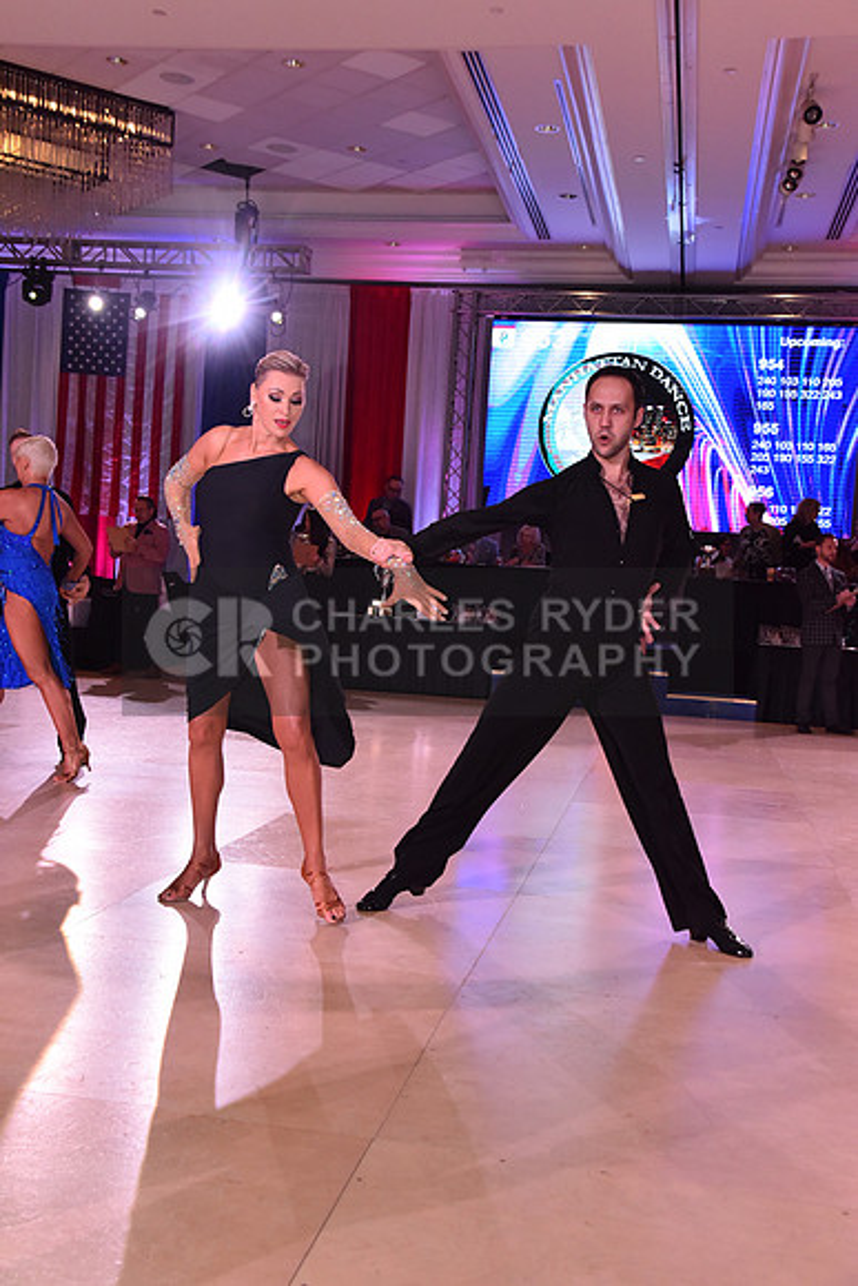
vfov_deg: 48.4
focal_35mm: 40
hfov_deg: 33.4
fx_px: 1429
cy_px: 643
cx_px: 429
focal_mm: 40
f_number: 7.1
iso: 2500
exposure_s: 1/320
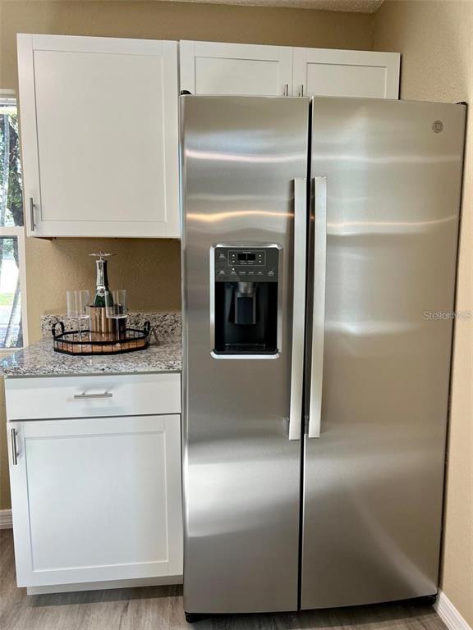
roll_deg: +0.9
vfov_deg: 67.3
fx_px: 474
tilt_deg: -6.2
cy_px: 315
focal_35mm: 26
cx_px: 236
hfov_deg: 53.1
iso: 50
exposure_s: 1/120
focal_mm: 5.7
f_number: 1.5
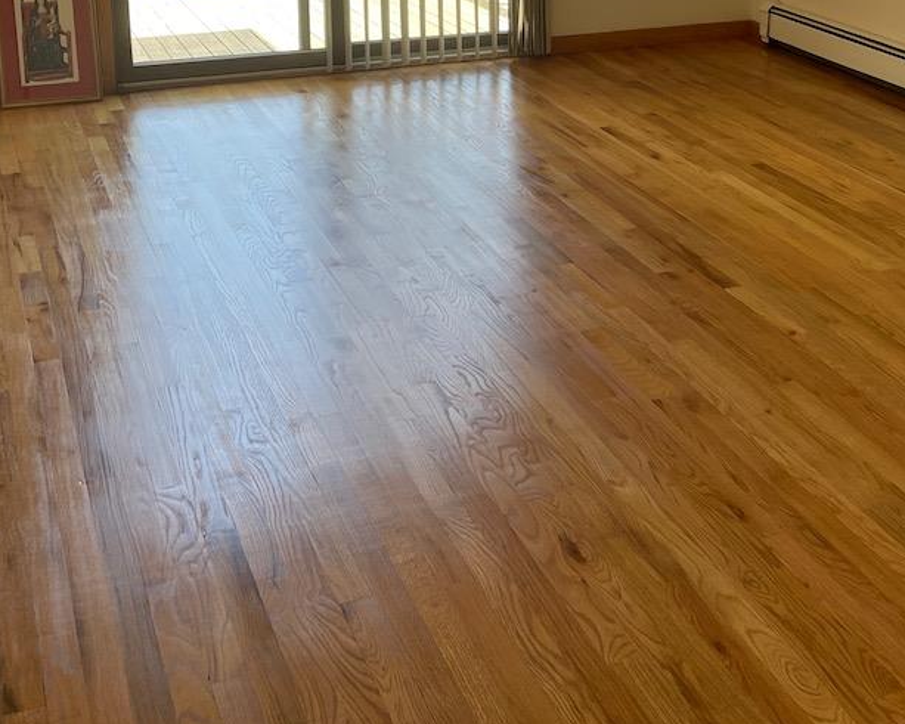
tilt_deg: -9.5
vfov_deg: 27.6
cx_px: 673
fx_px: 1419
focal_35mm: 53
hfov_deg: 34.7
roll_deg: -2.5
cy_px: 80
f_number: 1.6
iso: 32
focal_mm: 4.2
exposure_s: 1/177
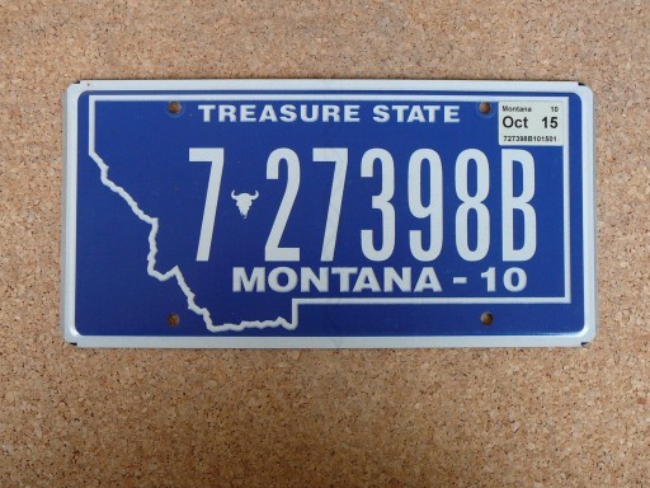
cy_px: 244
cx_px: 325
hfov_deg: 45.8
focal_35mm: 41
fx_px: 770
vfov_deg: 35.1
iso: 125
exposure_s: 1/30
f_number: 3.1
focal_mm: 6.1
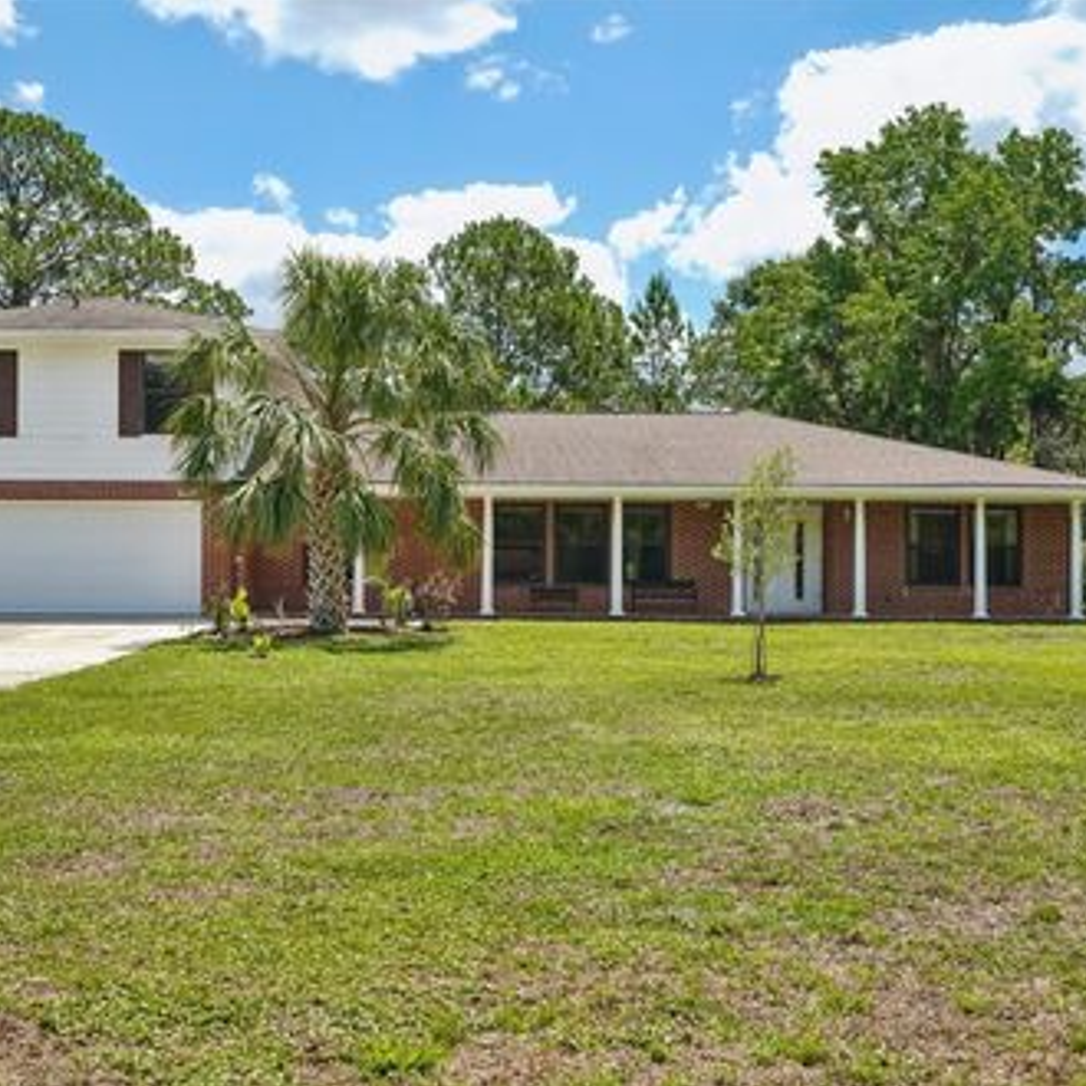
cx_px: 497
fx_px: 1597
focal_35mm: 45
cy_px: 545
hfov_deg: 37.5
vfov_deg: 37.6
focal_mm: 35
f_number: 8
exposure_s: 1/90
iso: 50
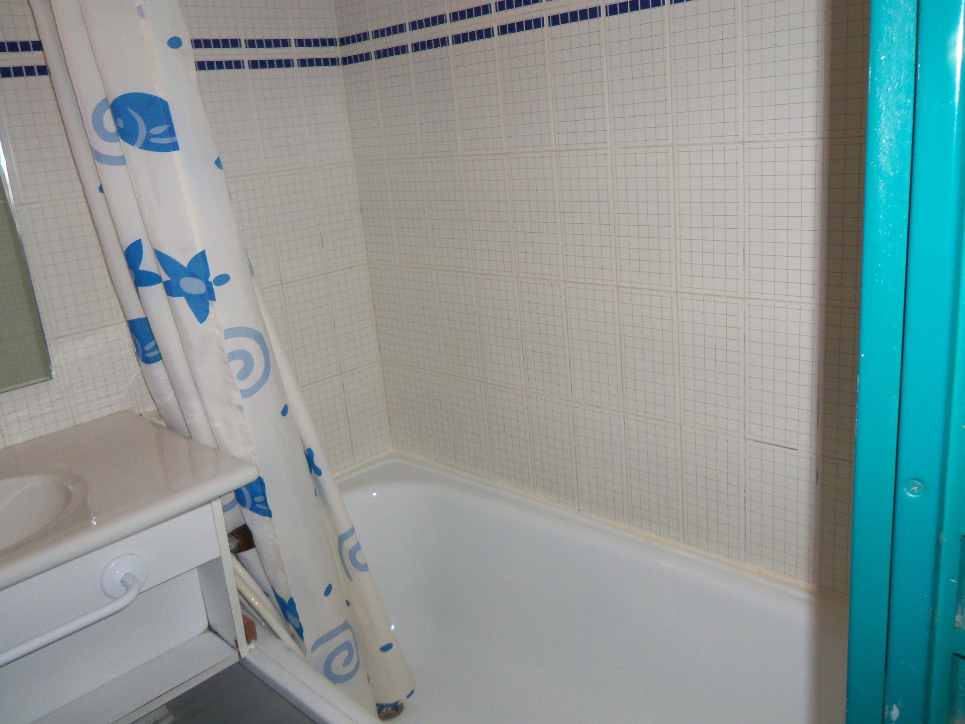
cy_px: 362
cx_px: 482
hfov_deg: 63.4
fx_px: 781
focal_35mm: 28
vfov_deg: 49.7
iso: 100
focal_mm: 5.1
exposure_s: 1/40
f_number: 3.9
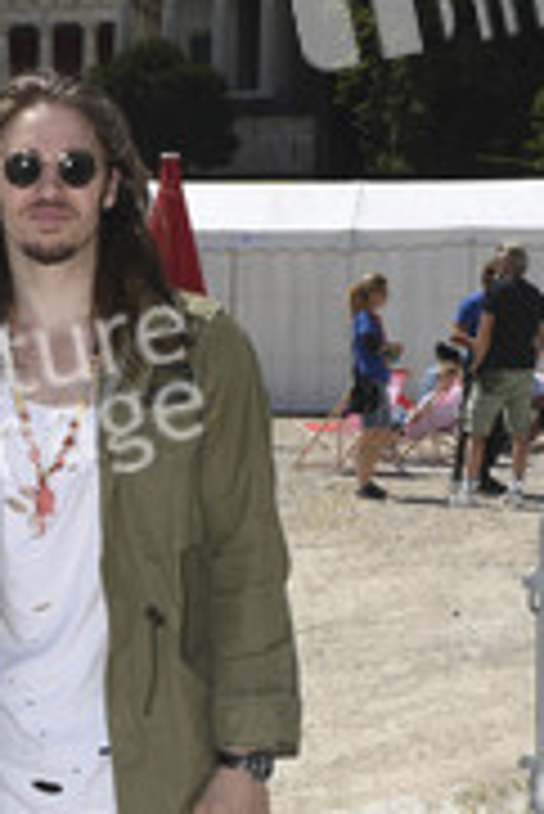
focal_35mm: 86
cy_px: 639
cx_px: 103
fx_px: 1945
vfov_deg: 23.3
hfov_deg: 15.8
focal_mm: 26
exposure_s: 1/160
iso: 100
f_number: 16
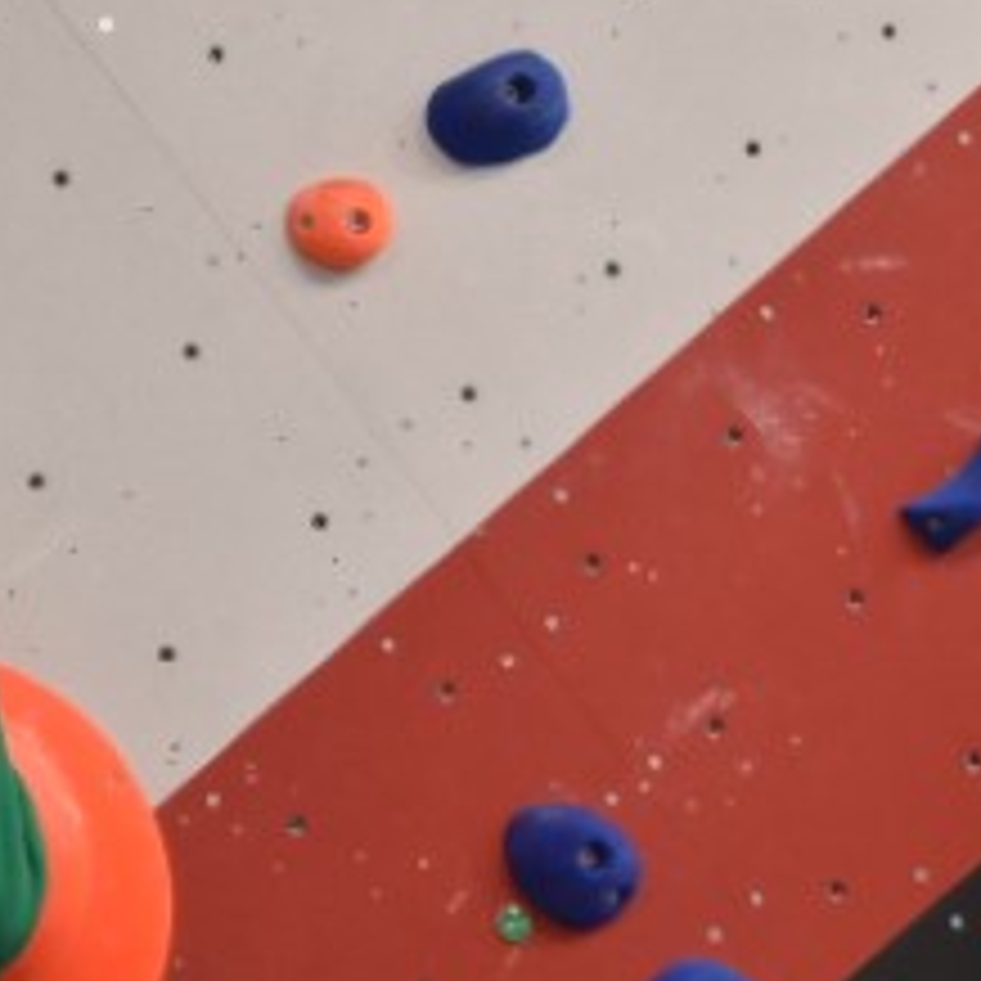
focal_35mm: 143
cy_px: 662
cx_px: -207
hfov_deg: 11.9
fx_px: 4585
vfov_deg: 12.2
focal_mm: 34
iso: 1250
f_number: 4.5
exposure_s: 1/160
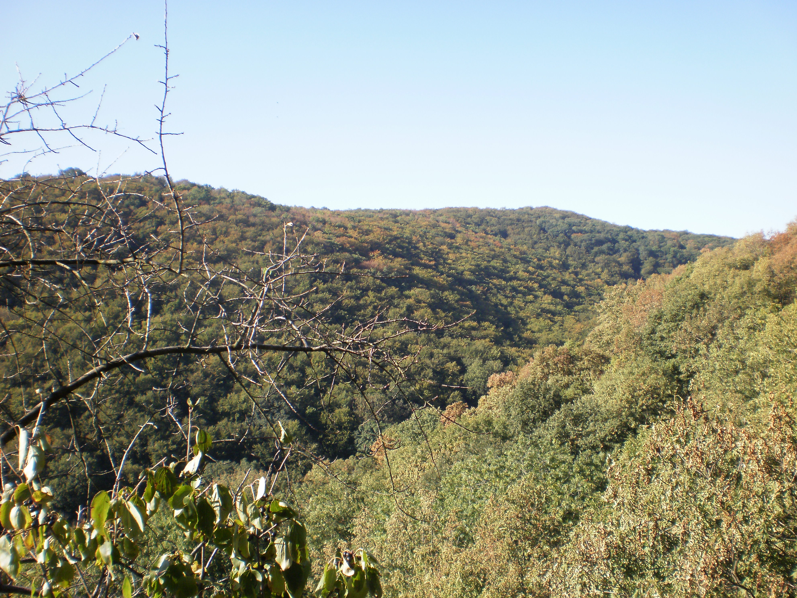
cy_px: 299
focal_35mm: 38
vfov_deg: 37.7
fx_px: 875
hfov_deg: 49.0
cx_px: 398
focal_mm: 6.3
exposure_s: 1/200
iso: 100
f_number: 4.6
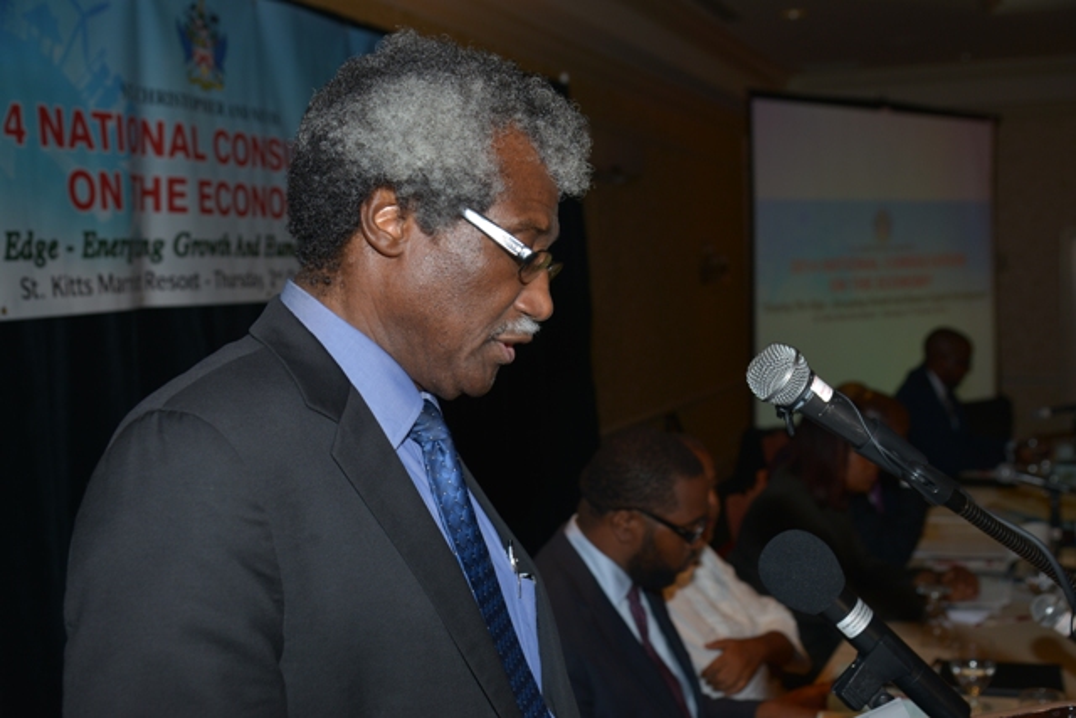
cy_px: 359
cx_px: 538
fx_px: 1435
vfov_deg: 28.1
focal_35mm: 48
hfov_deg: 41.1
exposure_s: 1/60
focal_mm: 48
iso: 200
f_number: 5
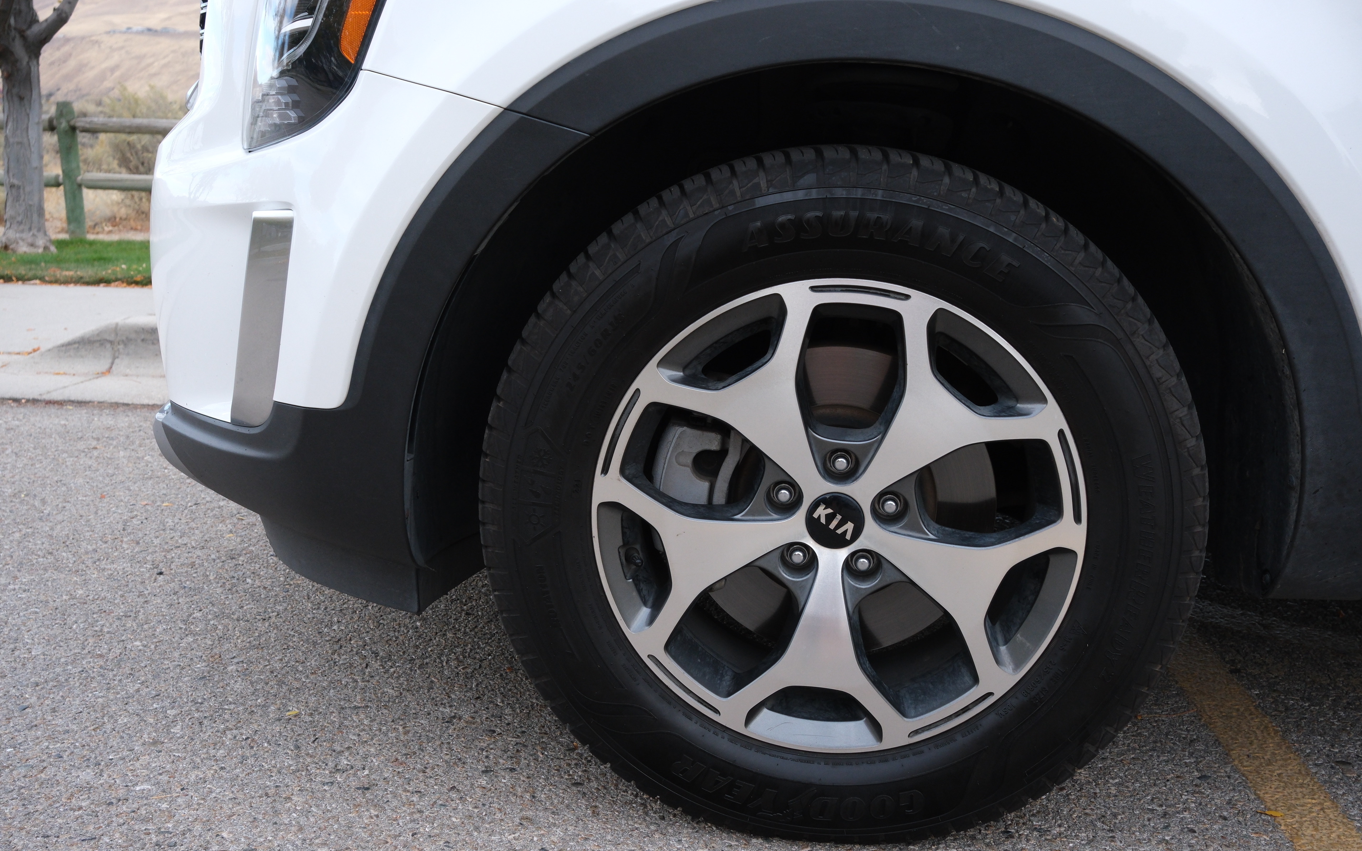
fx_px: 1336
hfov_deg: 54.0
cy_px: 400
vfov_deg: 35.3
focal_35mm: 36
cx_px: 685
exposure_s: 1/600
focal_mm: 23
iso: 1000
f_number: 5.6
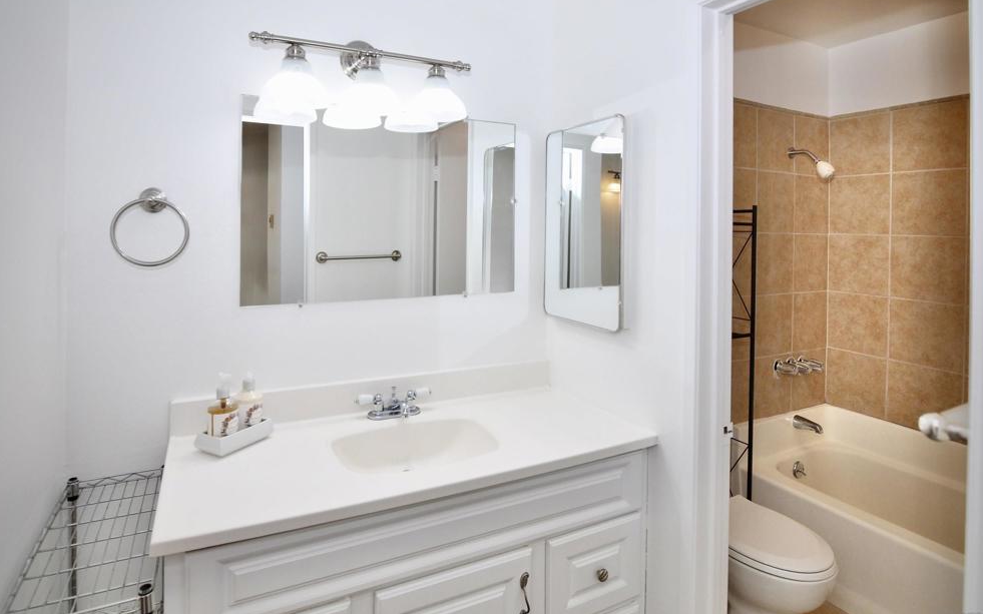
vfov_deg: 66.3
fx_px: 470
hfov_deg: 92.6
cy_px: 283
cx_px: 504
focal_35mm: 18
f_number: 5.6
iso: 400
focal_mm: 11
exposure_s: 1/125
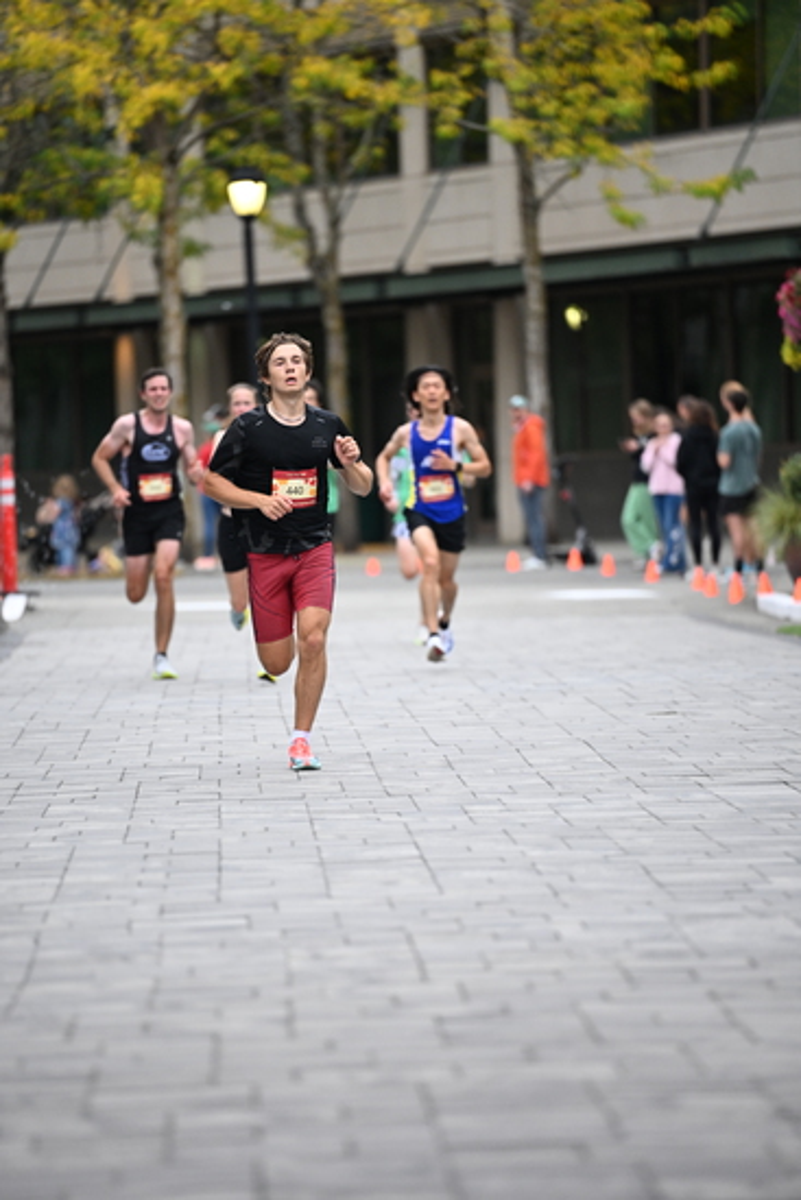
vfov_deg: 10.3
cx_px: 400
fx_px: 6670
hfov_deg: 6.9
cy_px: 600
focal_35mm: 200
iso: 1600
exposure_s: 1/1250
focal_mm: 200
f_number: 2.8
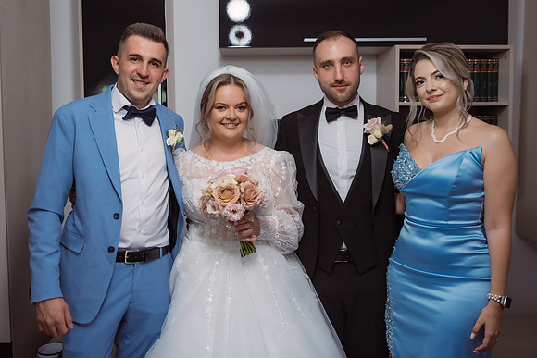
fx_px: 541
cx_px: 245
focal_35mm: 36
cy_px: 160
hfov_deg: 52.8
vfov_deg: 36.6
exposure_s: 1/200
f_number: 2.8
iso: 1600
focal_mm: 31
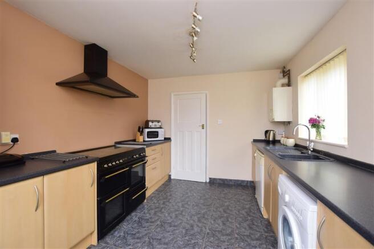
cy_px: 124
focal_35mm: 15
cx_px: 187
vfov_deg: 77.3
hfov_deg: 100.4
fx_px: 156
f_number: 5.6
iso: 400
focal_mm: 10
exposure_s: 1/3
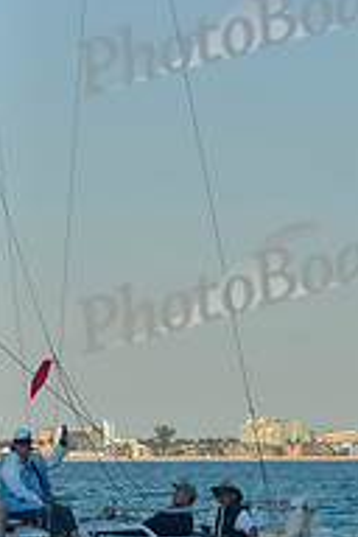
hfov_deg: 6.5
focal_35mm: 211
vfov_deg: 9.7
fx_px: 3147
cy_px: 466
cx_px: -64
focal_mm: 70
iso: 200
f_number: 6.3
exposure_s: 1/640
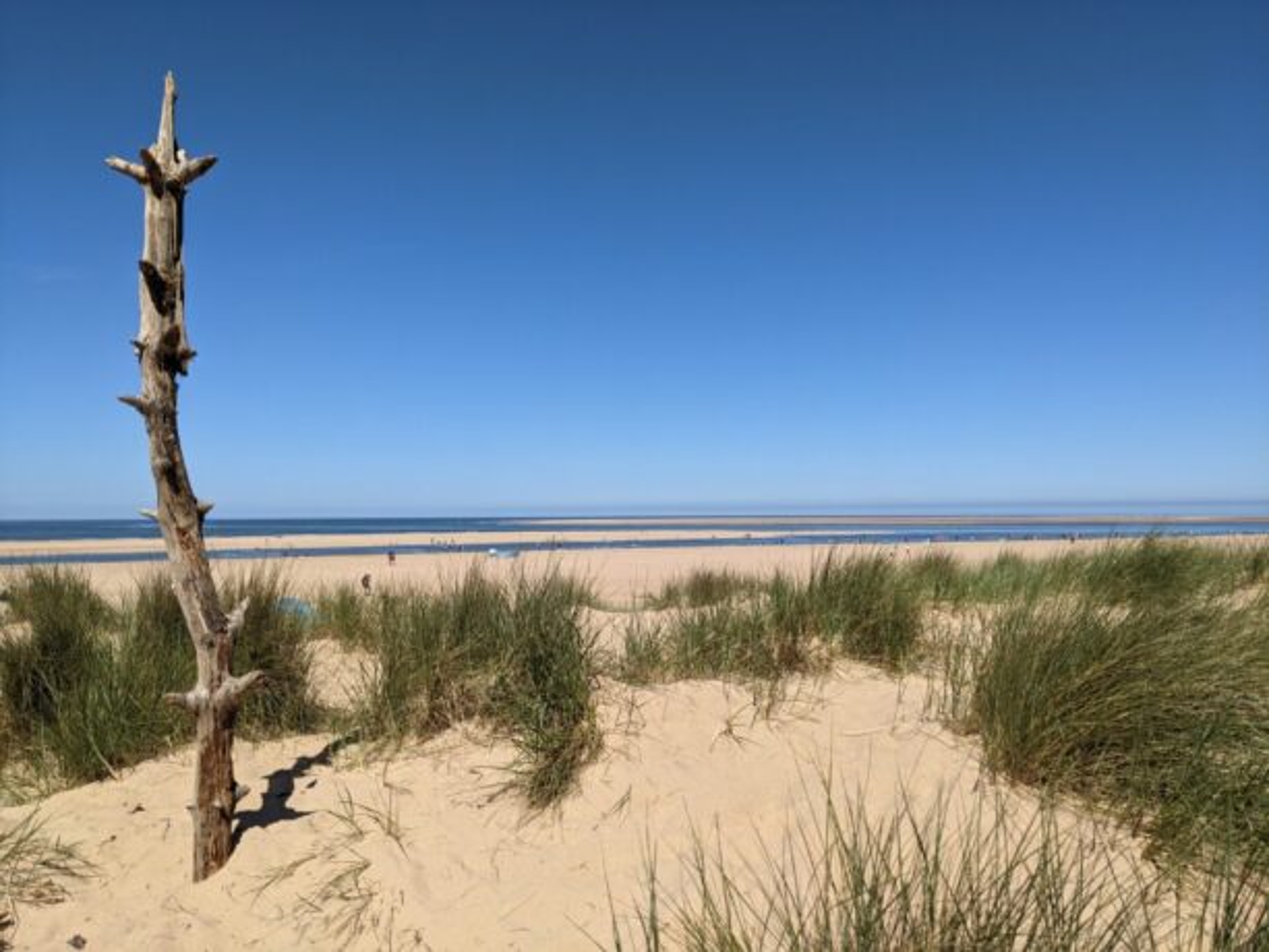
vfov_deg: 51.4
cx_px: 634
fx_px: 990
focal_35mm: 27
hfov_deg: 65.3
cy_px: 476
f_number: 1.73
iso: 67
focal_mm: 4.38
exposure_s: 1/4695
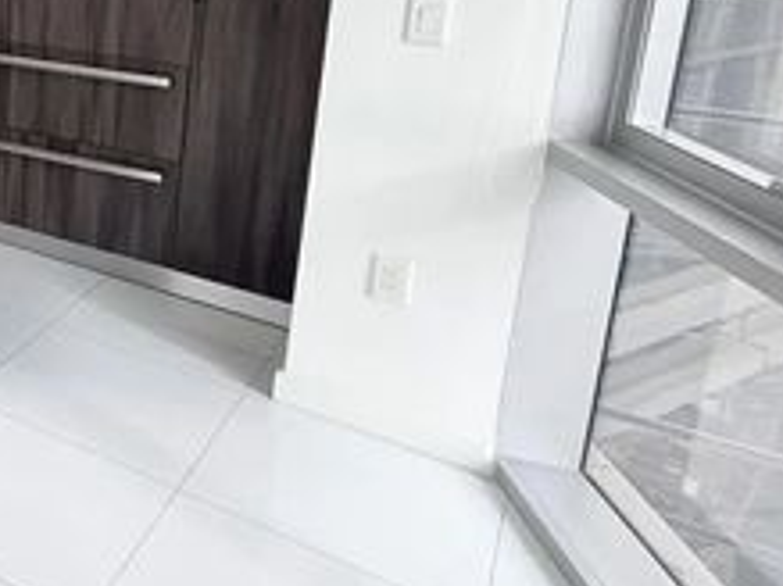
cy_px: 32
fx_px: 927
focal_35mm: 41
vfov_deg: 32.9
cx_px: -304
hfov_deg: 31.4
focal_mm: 2.22
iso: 40
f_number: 2.2
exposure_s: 1/124
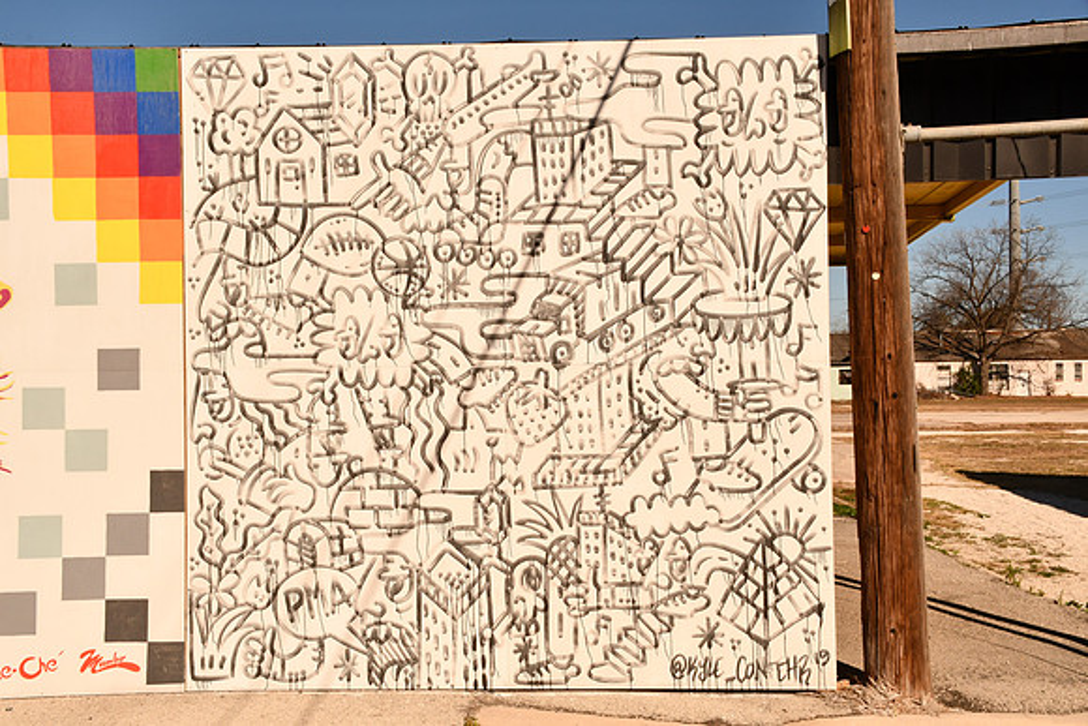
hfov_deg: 49.5
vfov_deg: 34.2
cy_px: 363
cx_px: 544
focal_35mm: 39
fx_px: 1179
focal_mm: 26
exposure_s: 1/400
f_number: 22
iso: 400
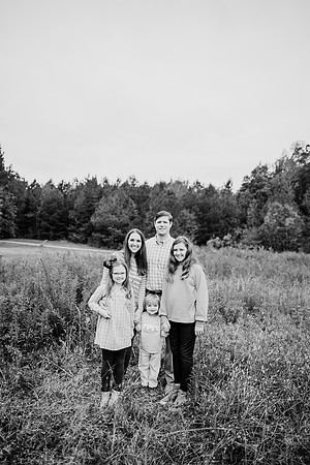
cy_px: 232
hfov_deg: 53.1
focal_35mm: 24
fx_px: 310
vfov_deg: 73.7
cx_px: 155
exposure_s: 1/800
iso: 125
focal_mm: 24
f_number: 2.2
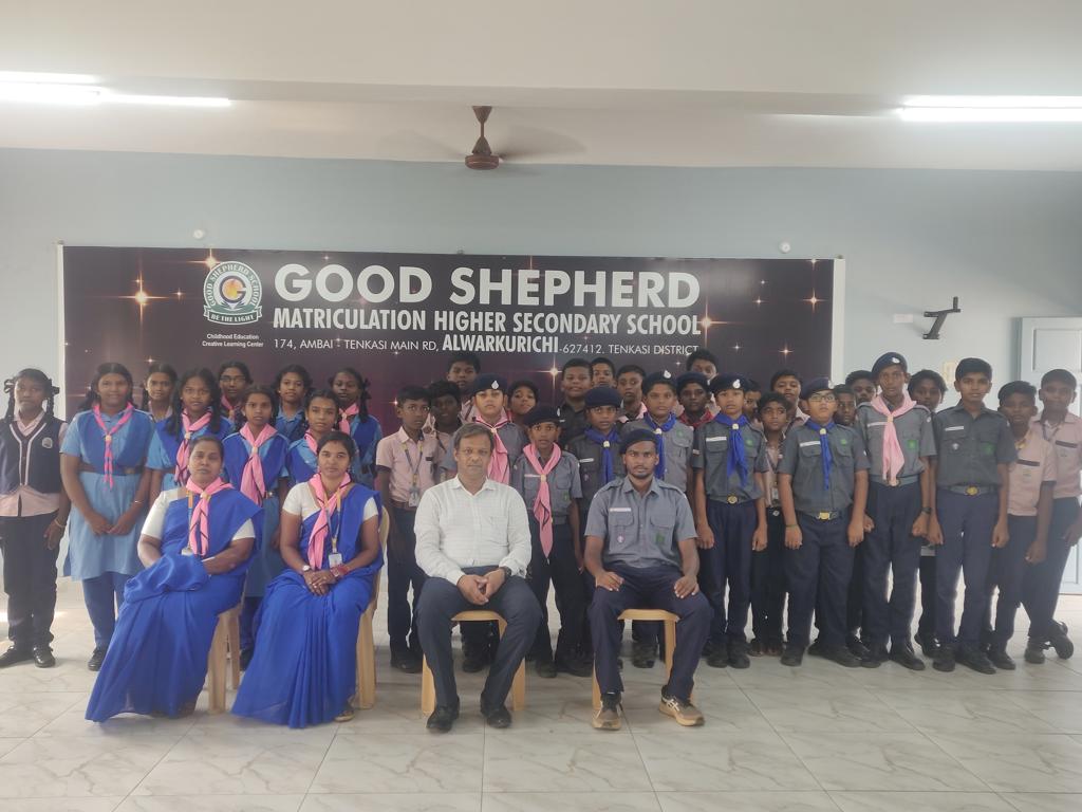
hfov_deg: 69.4
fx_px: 781
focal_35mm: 25
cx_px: 541
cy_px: 406
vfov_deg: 54.9
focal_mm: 4.25
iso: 160
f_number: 1.7
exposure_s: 1/33
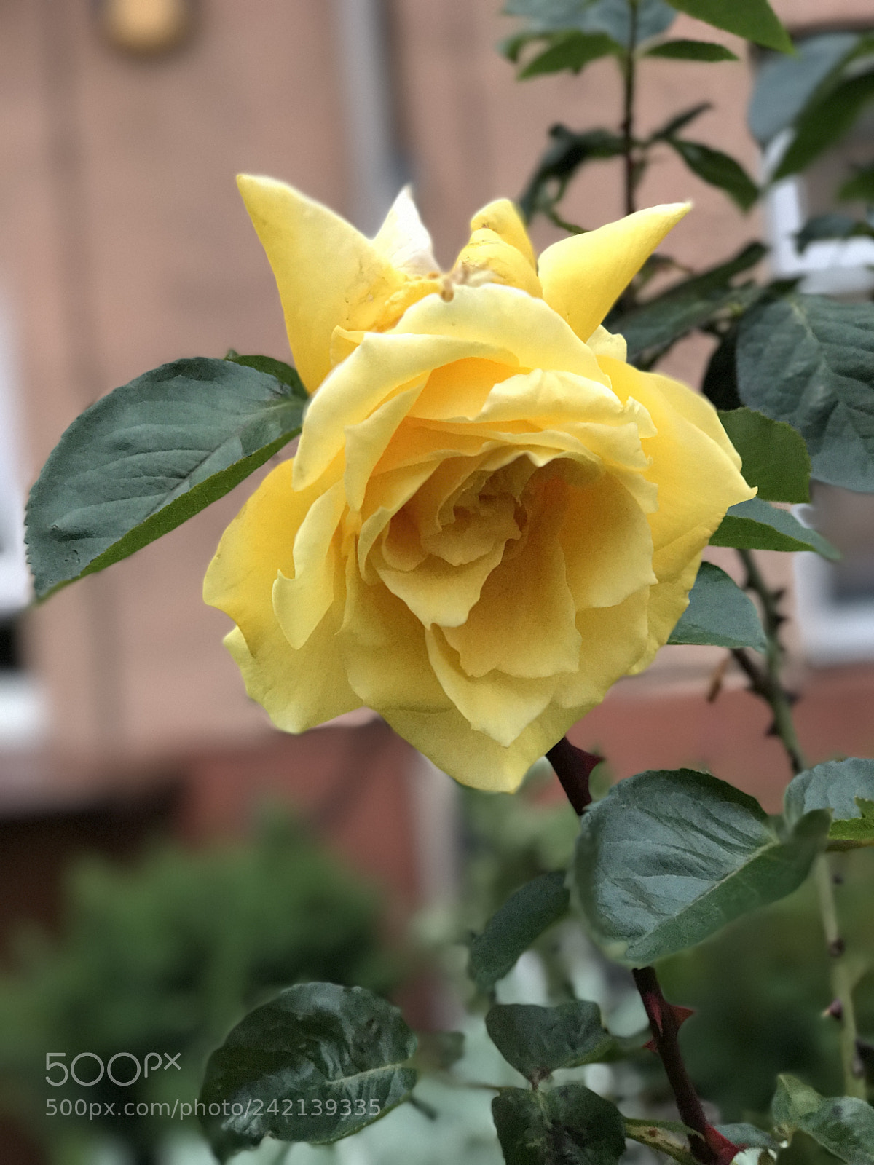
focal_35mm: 57
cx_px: 437
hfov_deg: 25.7
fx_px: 1919
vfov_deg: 33.8
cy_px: 582
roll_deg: +5.2
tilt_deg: +1.2
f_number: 2.8
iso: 320
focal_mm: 6.6
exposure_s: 1/50
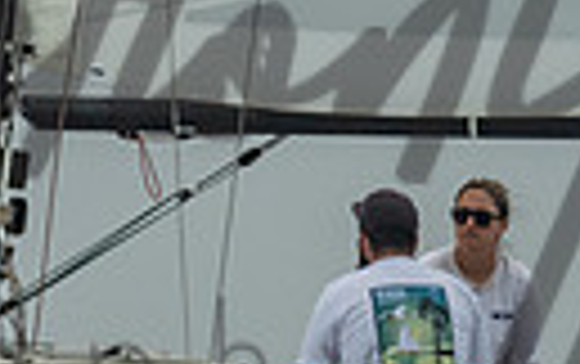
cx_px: 49
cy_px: 121
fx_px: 18550
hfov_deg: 1.8
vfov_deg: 1.1
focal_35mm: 1172
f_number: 9
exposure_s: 1/1600
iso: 800
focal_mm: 200
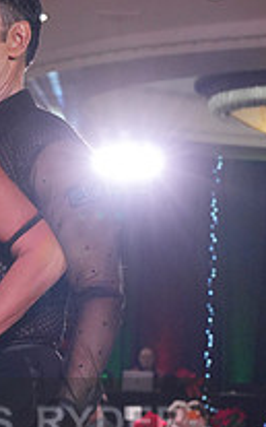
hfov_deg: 9.0
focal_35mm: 143
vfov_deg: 14.4
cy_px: 448
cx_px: -67
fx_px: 1662
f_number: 5.6
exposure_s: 1/400
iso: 3200
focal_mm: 50
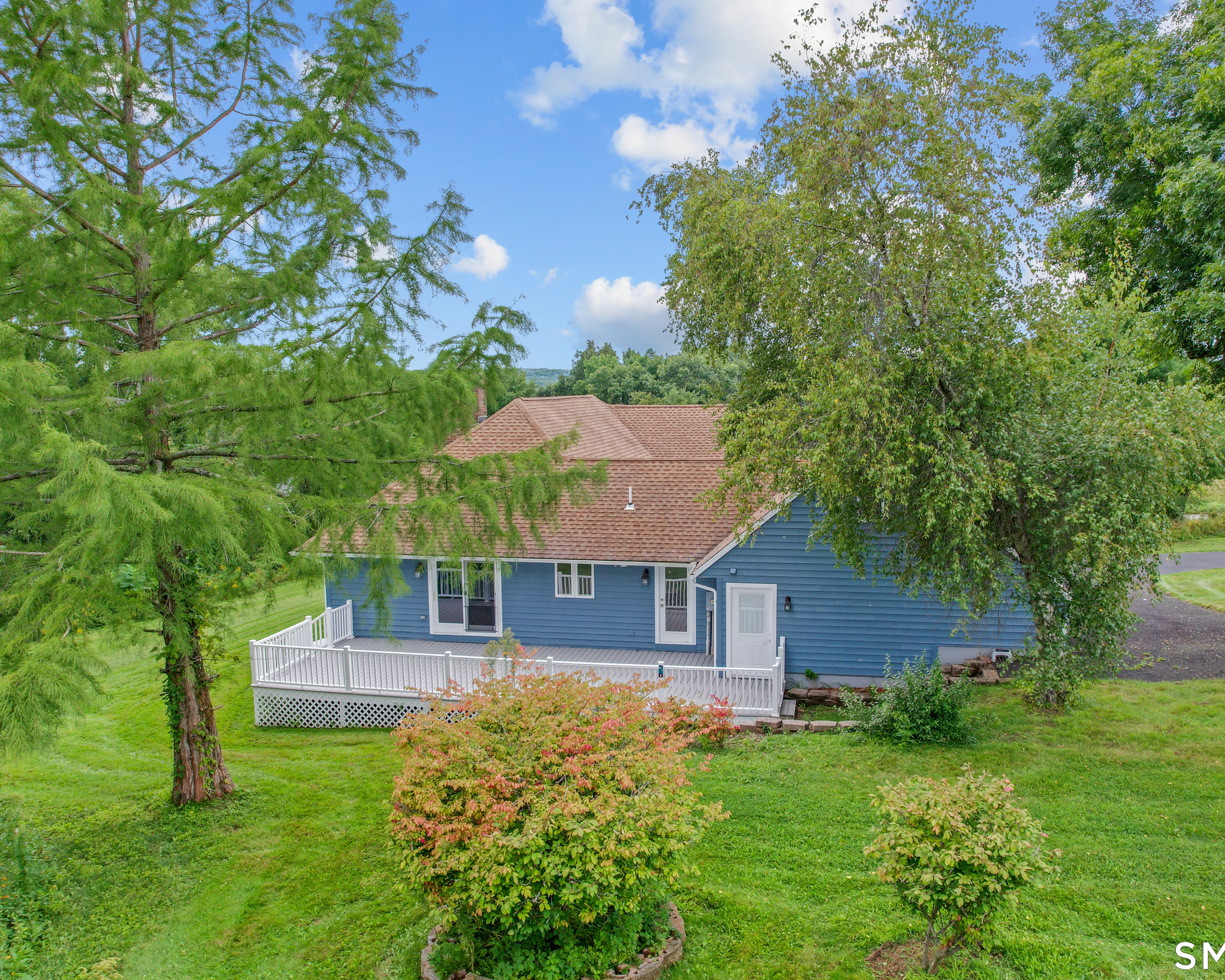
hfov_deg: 68.0
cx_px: 654
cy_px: 487
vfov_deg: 56.8
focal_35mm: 25
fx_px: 906
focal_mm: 8.38
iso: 110
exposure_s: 1/350
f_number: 2.8
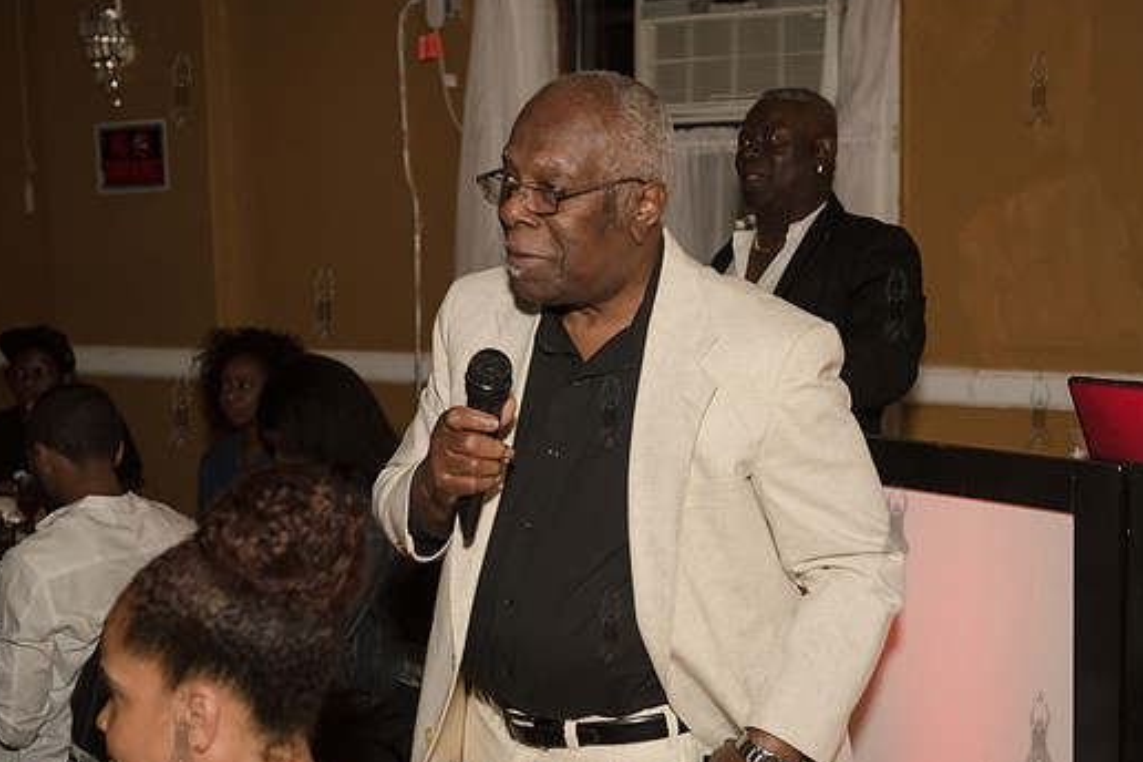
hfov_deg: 36.9
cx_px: 609
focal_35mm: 54
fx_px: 1714
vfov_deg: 25.1
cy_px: 409
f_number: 3.5
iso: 2000
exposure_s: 1/320
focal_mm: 48
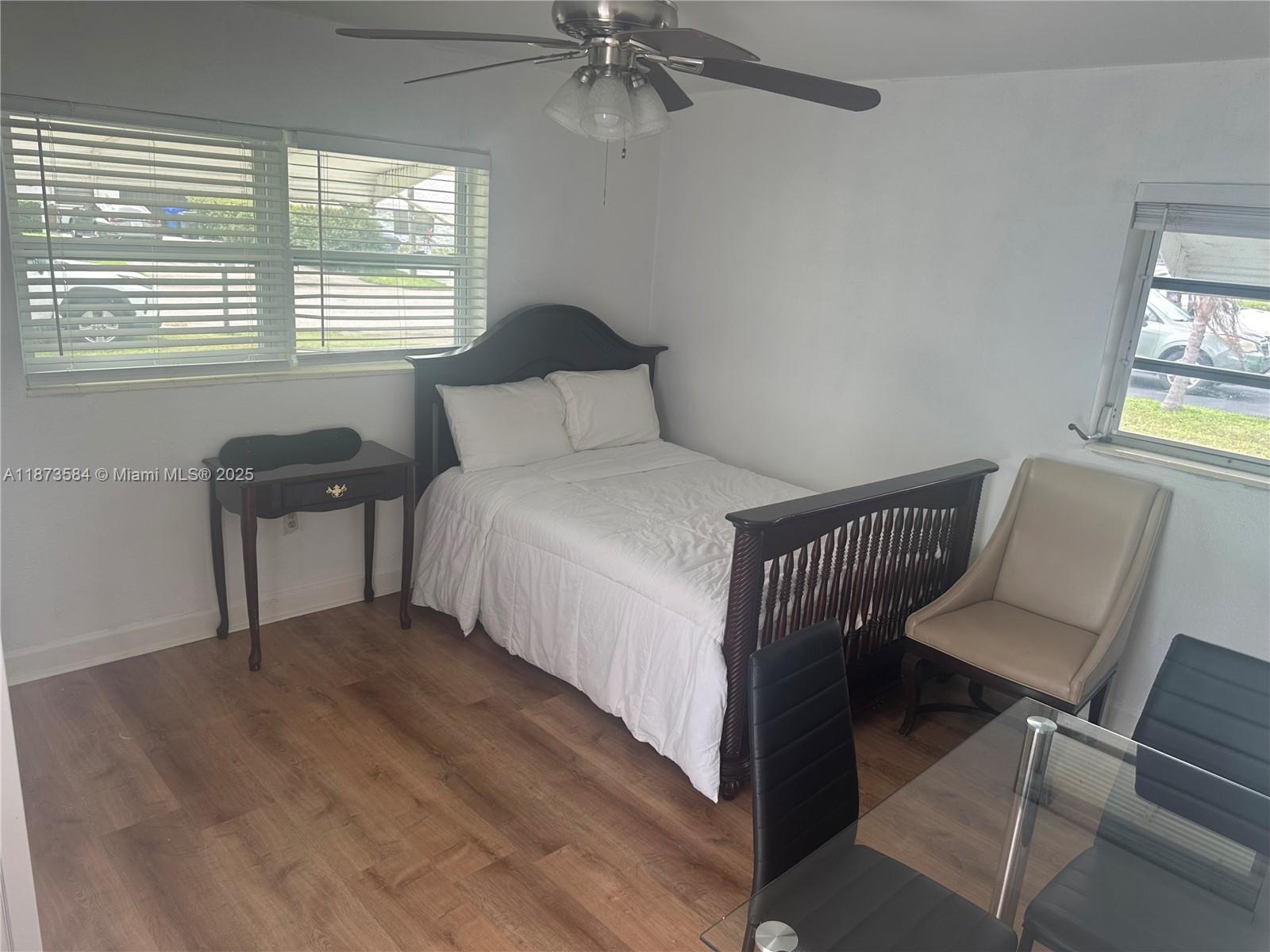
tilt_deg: -14.6
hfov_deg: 71.6
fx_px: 881
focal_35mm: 24
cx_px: 635
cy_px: 476
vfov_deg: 56.8
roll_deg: -3.1
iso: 64
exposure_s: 1/160
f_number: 1.78
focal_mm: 6.86
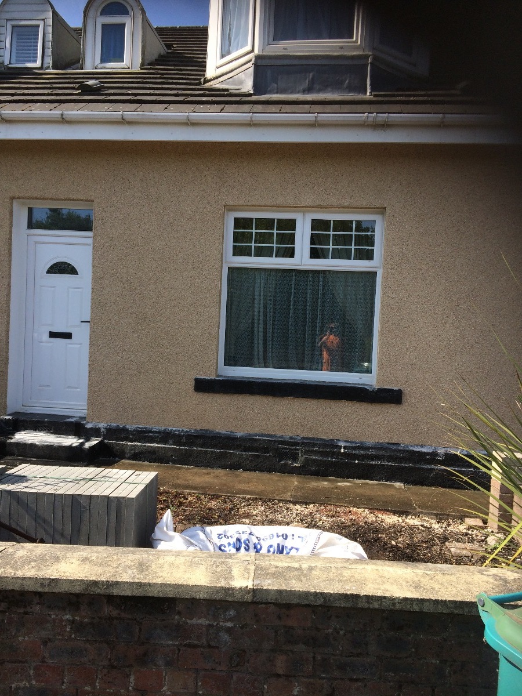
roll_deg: -2.2
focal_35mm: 29
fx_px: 583
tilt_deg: -1.3
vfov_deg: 61.7
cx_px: 261
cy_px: 348
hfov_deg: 48.2
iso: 32
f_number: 2.2
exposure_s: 1/1001
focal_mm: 4.15
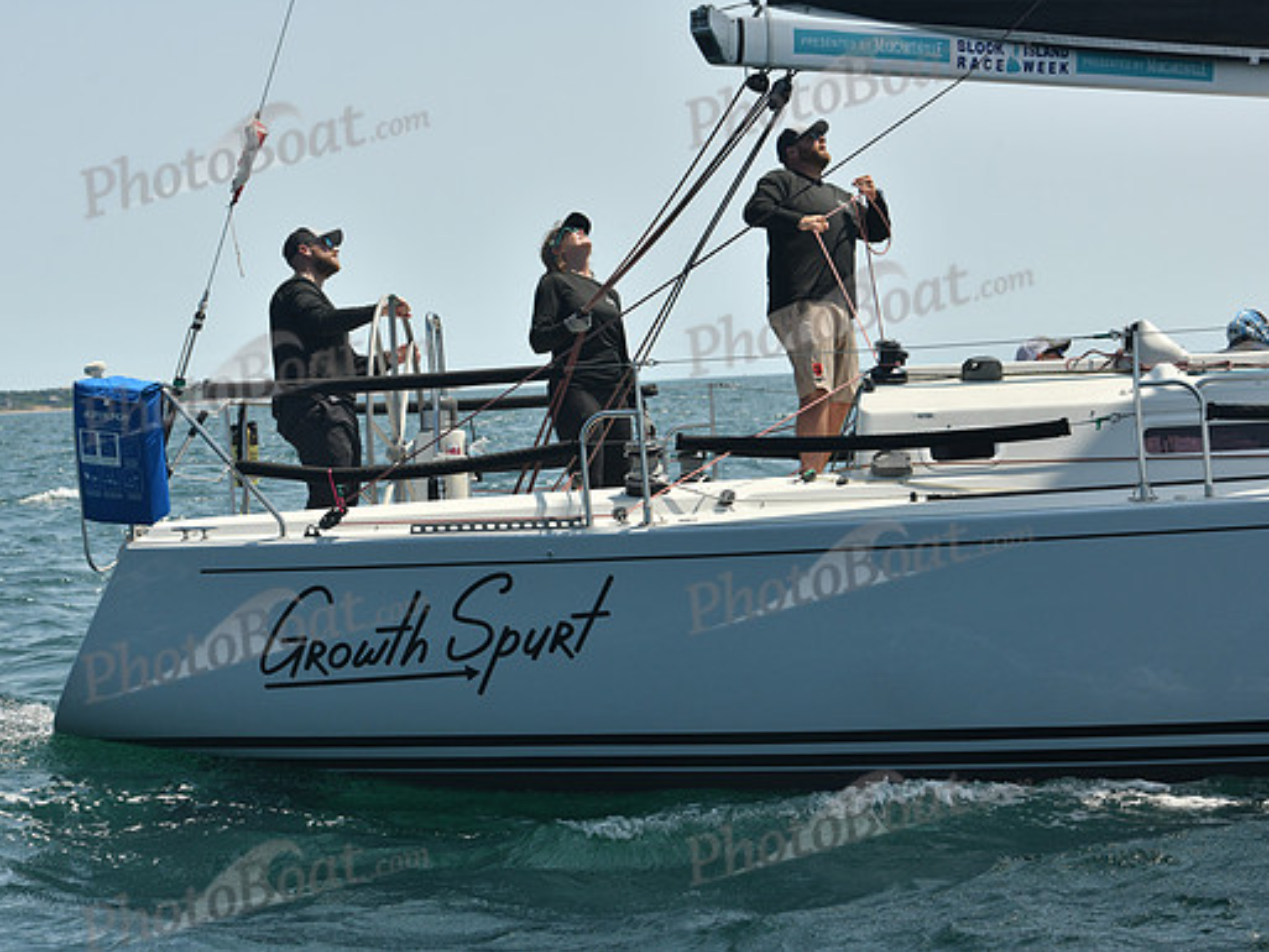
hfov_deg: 19.6
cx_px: 559
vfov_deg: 14.8
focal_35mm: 100
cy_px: 476
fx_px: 3667
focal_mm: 92
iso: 320
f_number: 7.1
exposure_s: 1/640
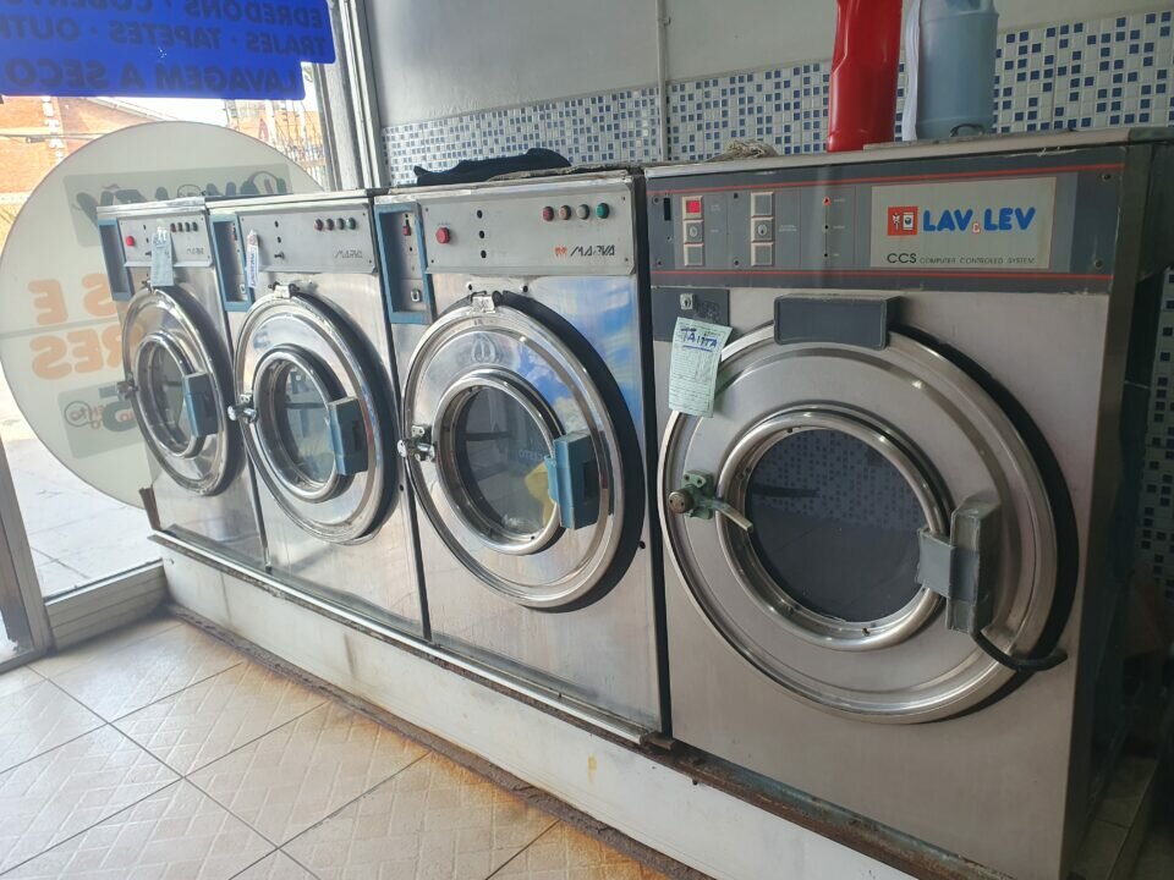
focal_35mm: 26
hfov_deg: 67.3
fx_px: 882
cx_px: 587
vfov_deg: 53.1
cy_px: 440
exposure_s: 1/120
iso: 100
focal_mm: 4.32
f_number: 2.4
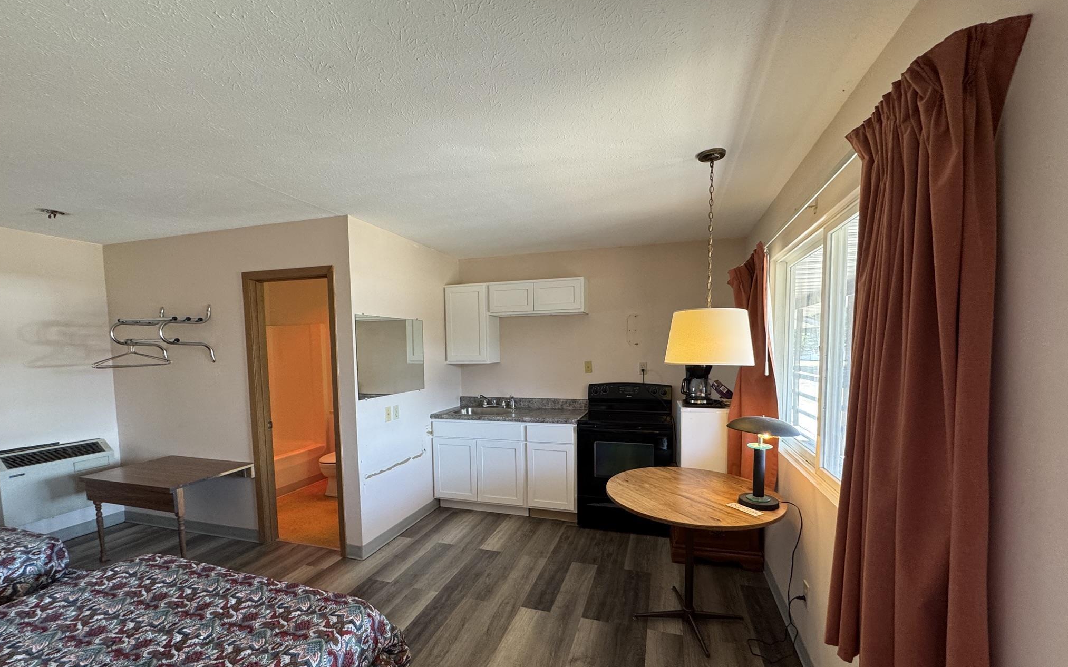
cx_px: 532
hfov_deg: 101.5
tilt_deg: -4.0
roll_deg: +1.4
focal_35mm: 15
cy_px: 380
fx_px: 437
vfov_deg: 74.4
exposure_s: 1/120
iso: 200
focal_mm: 2.22
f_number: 2.2
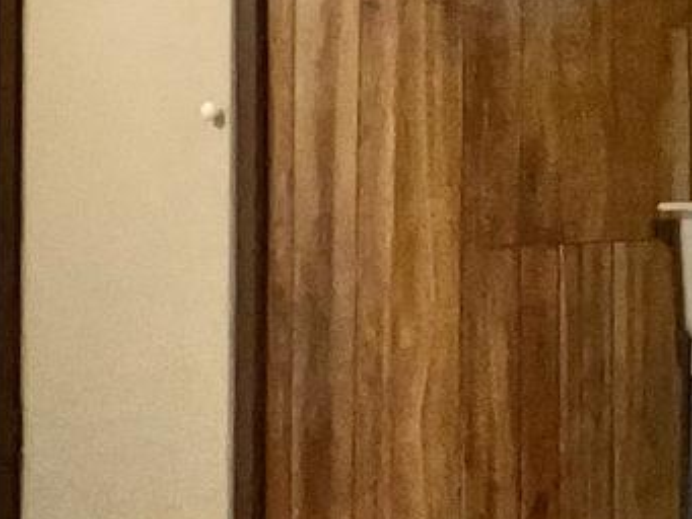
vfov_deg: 18.8
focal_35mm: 78
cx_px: 850
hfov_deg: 22.8
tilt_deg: -0.7
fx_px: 1560
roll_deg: -0.2
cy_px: 152
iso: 125
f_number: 1.8
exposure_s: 1/60
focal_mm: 1.57
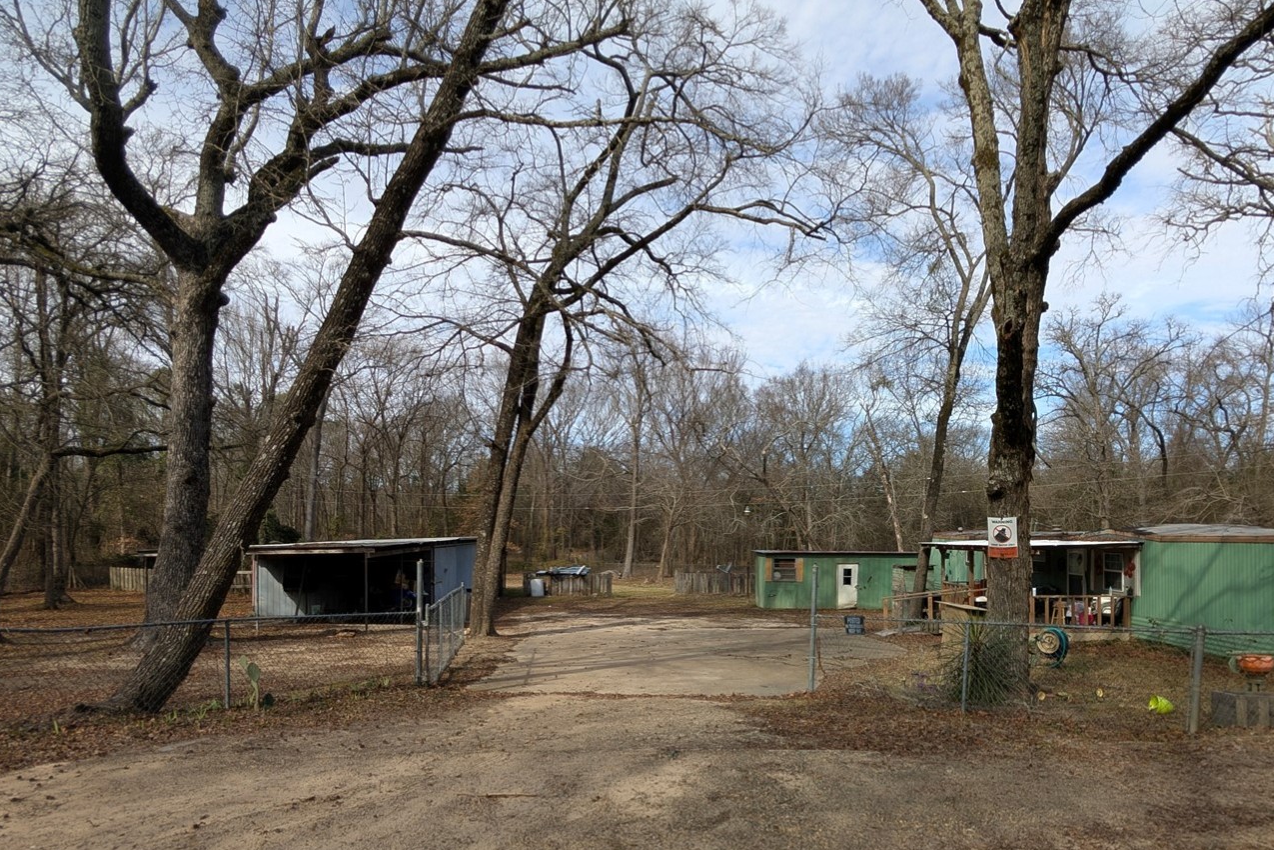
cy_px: 526
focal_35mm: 20
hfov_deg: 83.9
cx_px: 679
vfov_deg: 61.2
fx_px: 708
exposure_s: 1/2278
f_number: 1.7
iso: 51
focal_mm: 2.02
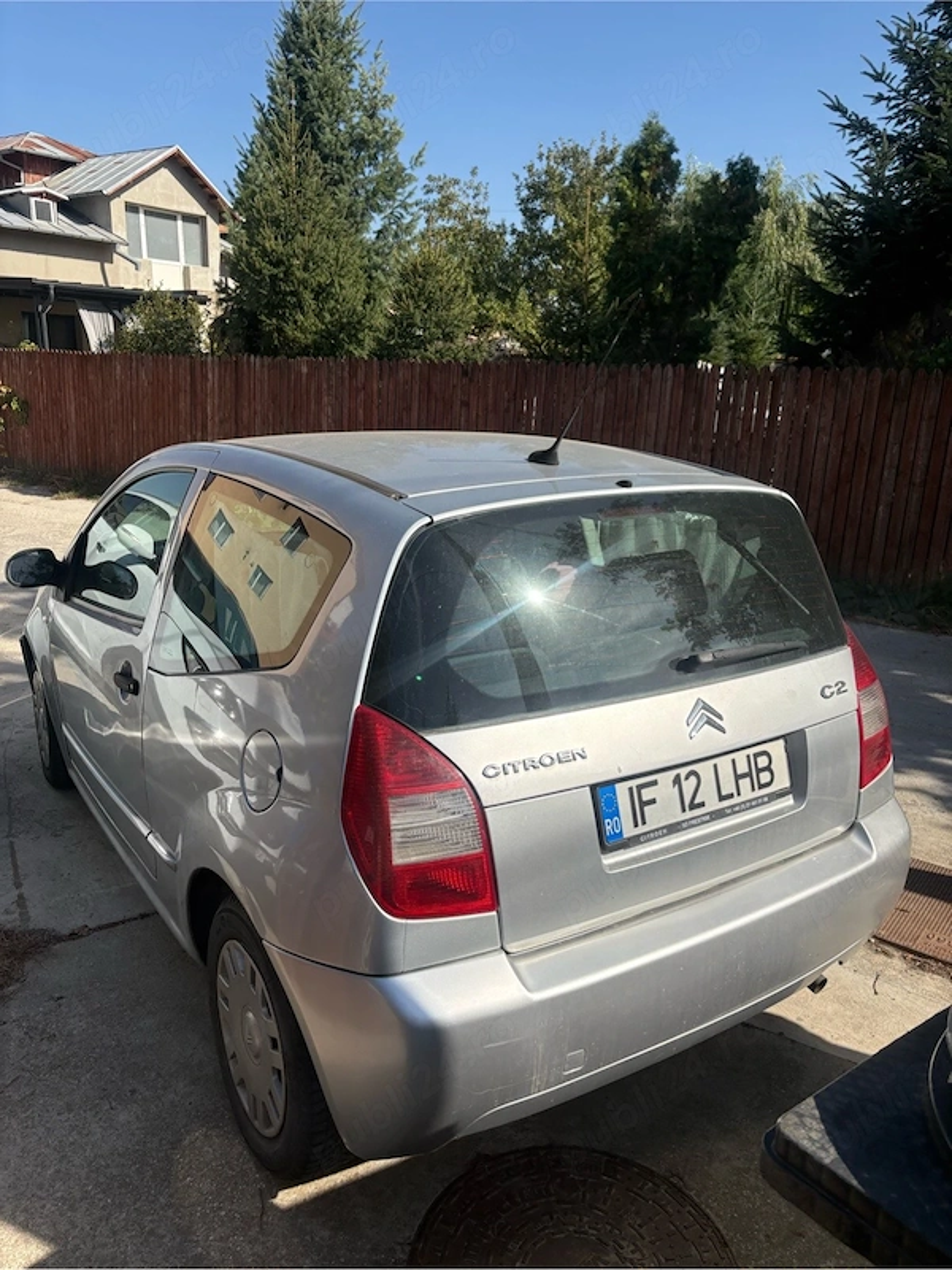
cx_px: 476
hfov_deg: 53.1
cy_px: 635
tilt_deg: -14.0
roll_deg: -2.1
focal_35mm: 26
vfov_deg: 67.3
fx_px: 953
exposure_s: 1/5348
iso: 64
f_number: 1.6
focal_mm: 5.96
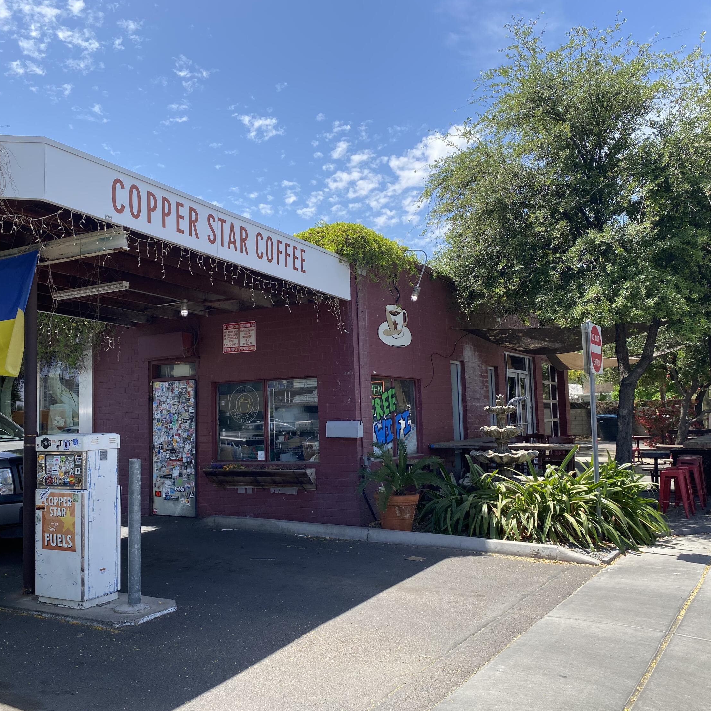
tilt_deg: +5.9
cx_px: 301
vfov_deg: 52.5
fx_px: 720
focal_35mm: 31
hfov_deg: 52.3
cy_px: 356
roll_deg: +1.4
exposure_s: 1/1754
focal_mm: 4.25
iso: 32
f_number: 1.8
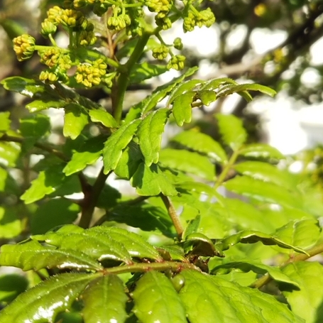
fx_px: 739
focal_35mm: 70
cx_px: 199
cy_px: 98
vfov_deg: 24.5
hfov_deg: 24.6
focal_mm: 4
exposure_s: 1/468
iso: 20
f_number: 2.2
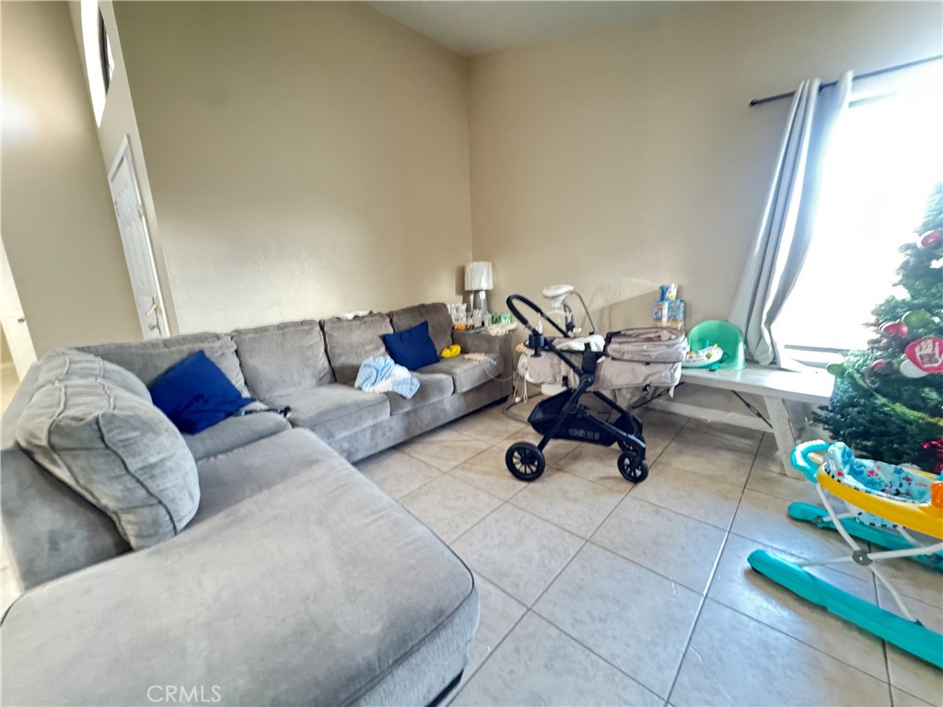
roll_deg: +1.2
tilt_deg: -12.5
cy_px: 354
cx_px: 472
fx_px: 381
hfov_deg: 102.1
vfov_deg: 85.7
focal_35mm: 14
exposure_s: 1/15
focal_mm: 2.22
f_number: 2.2
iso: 1250
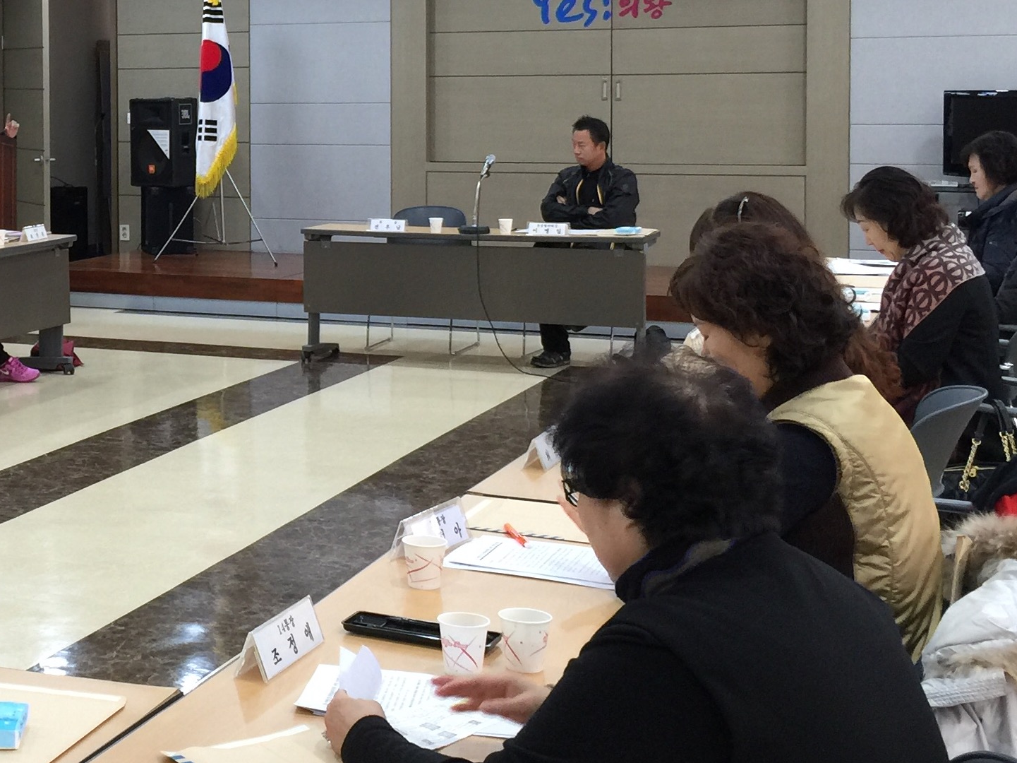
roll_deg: +0.2
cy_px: 177
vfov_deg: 22.3
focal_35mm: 65
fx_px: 1909
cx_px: 49
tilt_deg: -2.0
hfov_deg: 28.4
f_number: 2.2
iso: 40
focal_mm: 4.15
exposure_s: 1/15
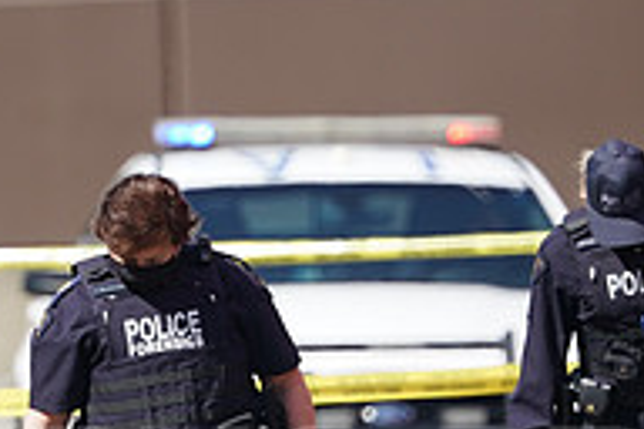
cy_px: 451
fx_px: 45273
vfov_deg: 0.5
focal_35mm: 2531
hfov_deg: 0.8
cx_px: 198
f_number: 5.6
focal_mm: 840
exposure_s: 1/1600
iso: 640
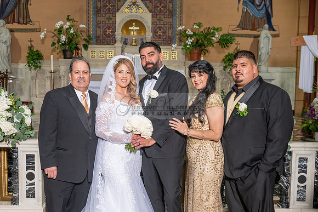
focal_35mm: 41
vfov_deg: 33.0
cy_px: 119
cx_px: 139
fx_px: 358
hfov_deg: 47.8
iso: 800
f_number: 4
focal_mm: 36
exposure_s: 1/200
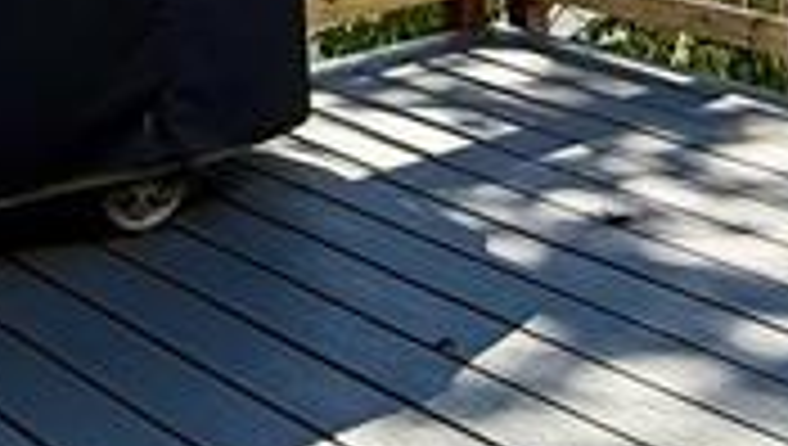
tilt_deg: -4.5
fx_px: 1862
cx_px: 973
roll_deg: +0.2
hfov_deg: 21.9
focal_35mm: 89
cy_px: -288
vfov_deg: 12.7
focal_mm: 2.22
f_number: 2.2
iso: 64
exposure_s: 1/619
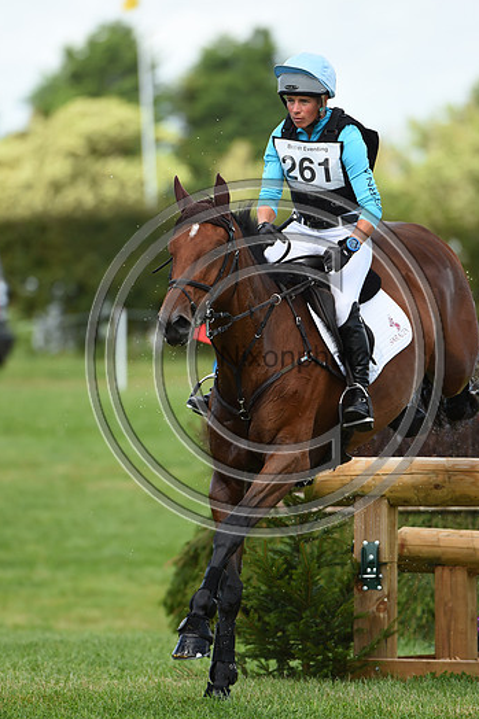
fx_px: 8847
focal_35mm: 443
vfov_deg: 4.7
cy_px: 335
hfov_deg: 3.1
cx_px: 246
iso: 640
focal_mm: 400
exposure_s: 1/1250
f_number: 5.6
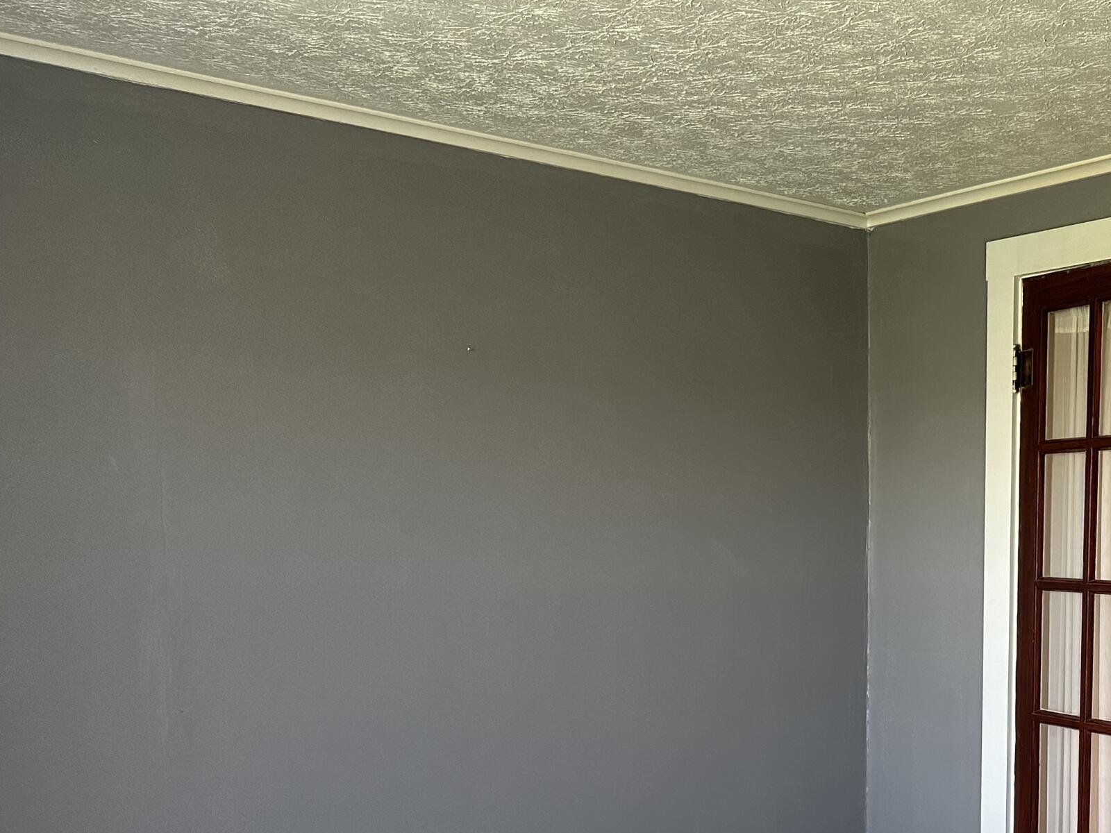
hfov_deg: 39.3
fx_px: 1444
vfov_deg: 31.0
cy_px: 719
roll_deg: -1.3
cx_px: 980
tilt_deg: -6.6
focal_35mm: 45
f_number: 1.78
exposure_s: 1/60
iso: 250
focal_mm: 6.86
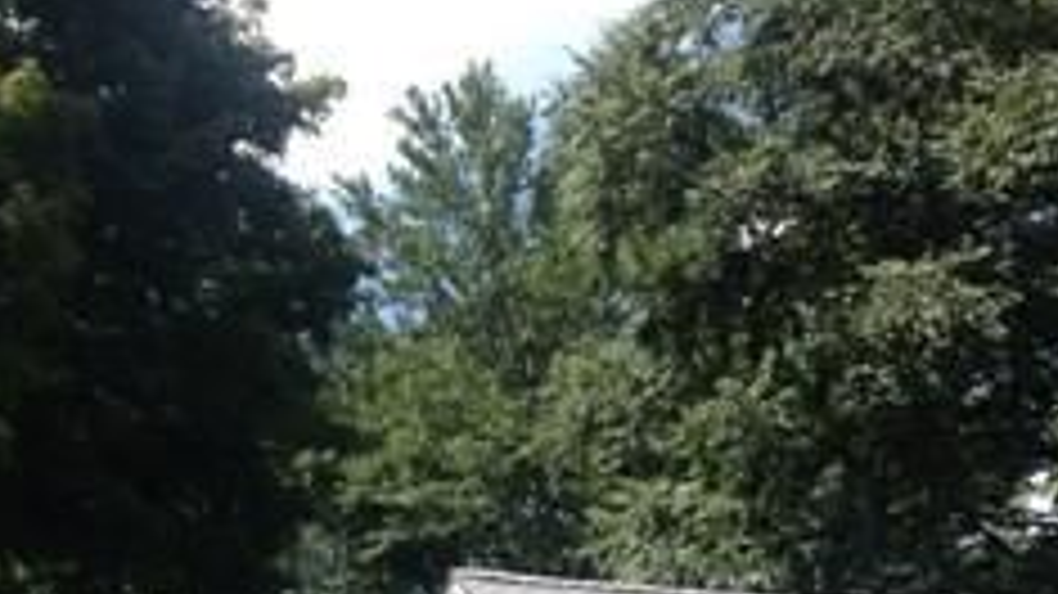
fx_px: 2917
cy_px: 621
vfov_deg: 11.5
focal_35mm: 104
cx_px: 167
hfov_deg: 20.3
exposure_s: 1/986
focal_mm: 4.28
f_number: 2.4
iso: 64
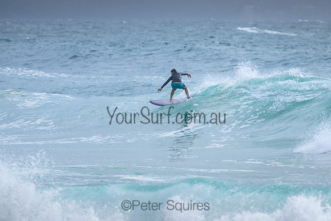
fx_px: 5059
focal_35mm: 550
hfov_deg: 3.7
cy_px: 93
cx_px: 189
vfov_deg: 2.5
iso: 200
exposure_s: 1/2000
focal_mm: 400
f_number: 5.6
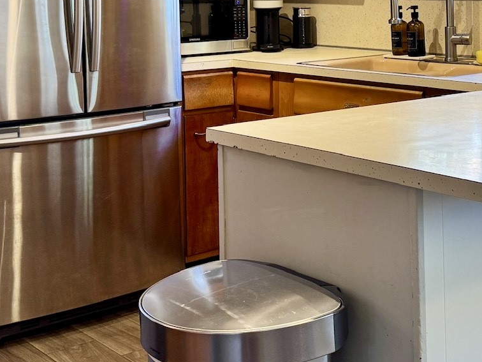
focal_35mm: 65
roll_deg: +0.2
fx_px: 905
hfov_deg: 29.3
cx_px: 372
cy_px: 32
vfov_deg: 22.0
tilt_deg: -3.8
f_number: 1.78
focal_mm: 6.76
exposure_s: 1/60
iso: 125
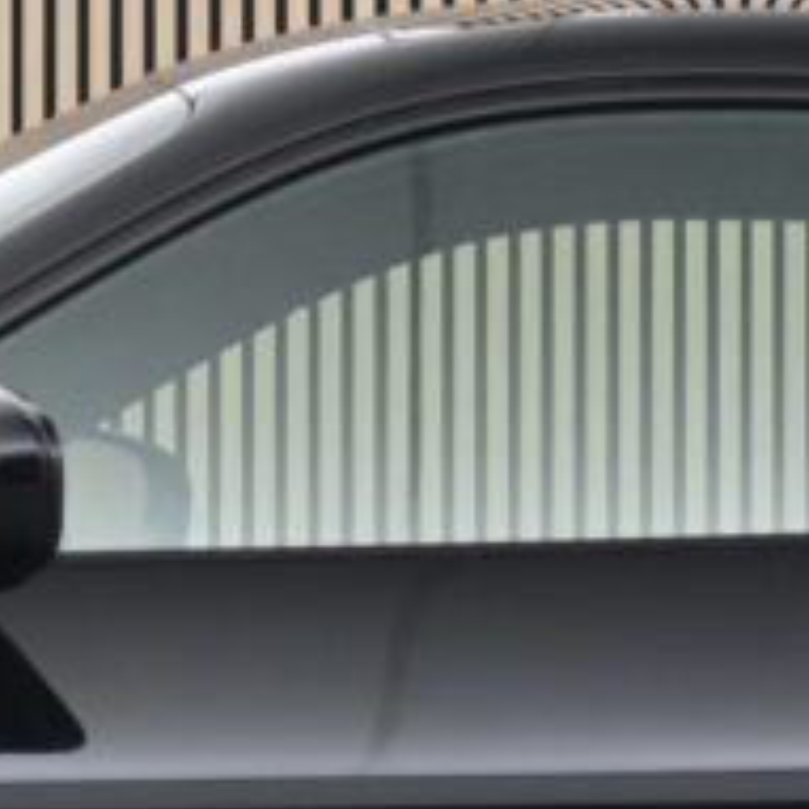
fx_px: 8247
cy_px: 451
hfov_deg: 5.6
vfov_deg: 5.6
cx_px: 496
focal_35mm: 312
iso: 500
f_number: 4.5
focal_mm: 27.5
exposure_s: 1/40
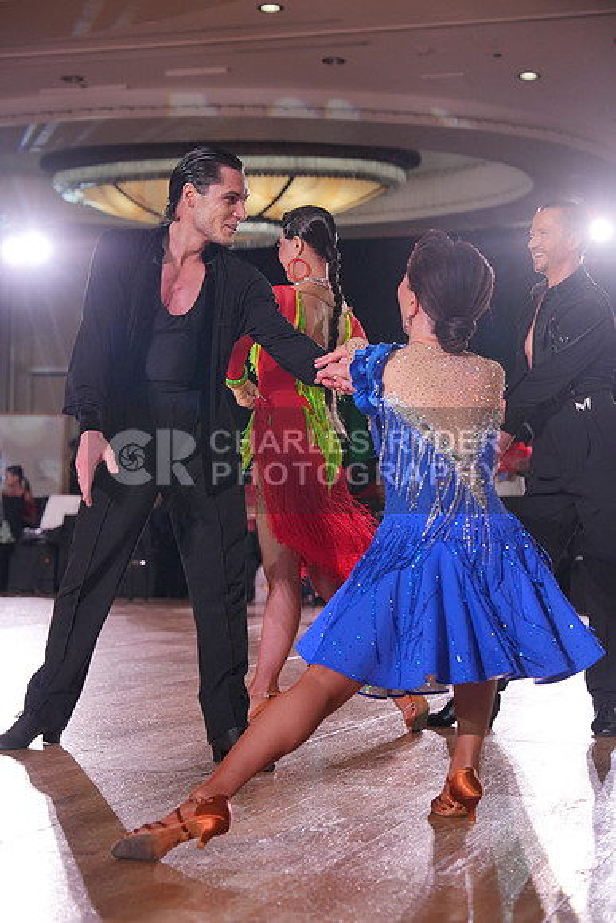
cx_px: 308
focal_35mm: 70
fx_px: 1795
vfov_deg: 28.8
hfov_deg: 19.5
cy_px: 462
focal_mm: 70
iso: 1600
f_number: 4
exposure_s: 1/500
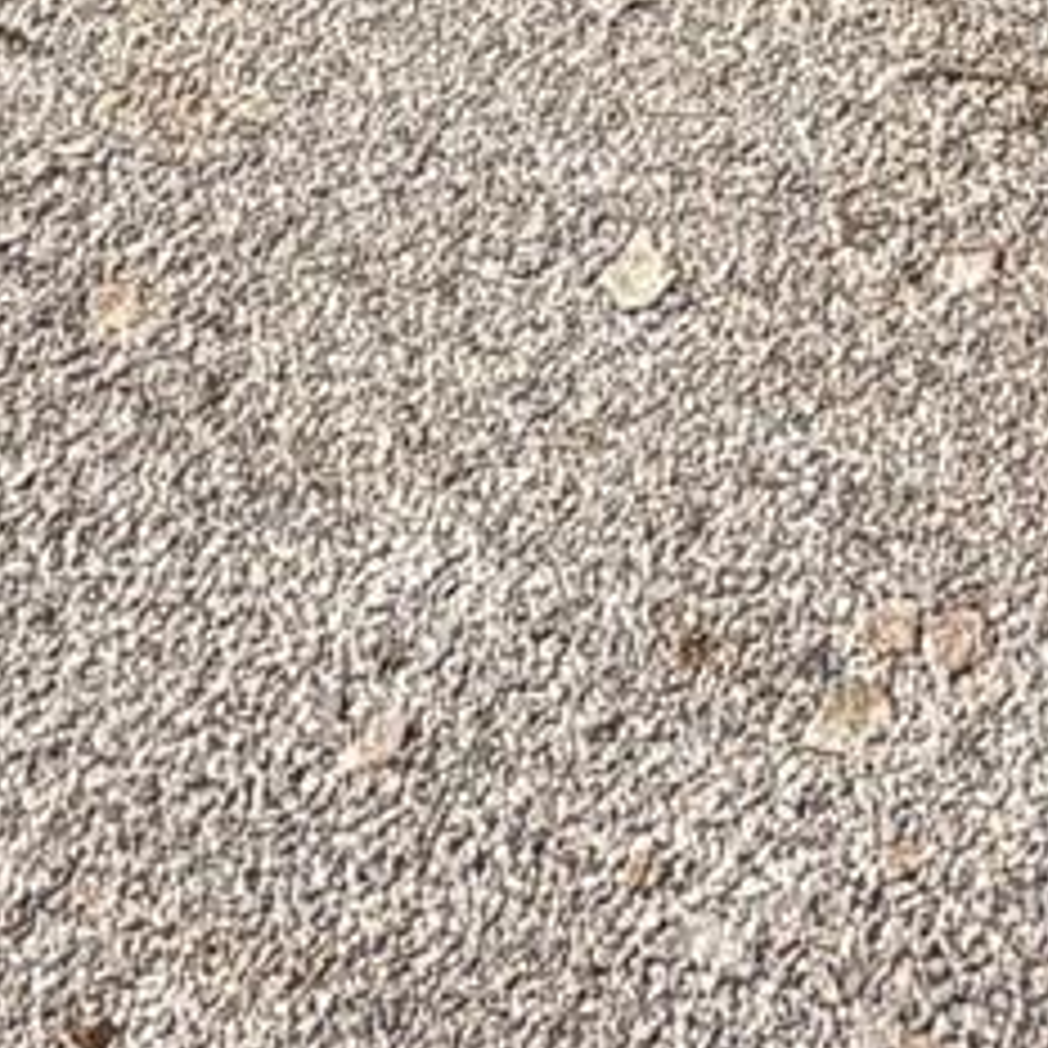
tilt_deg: -2.5
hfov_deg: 15.7
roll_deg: +0.5
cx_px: 1035
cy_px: -1921
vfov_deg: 11.3
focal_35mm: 109
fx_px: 3733
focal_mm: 2.22
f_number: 2.2
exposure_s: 1/1235
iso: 20
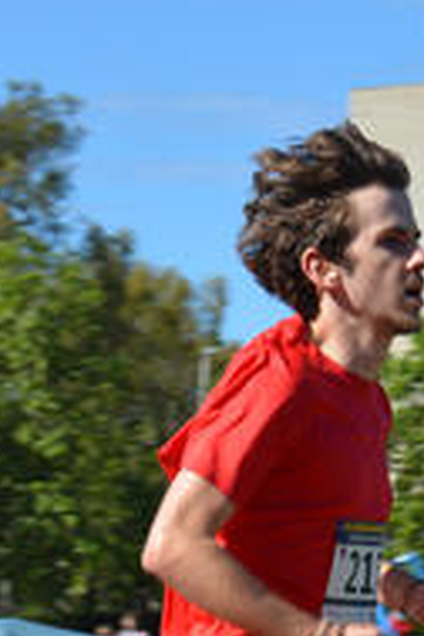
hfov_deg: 5.8
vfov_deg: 8.6
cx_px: 242
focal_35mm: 238
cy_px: 750
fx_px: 4204
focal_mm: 50
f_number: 8
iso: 100
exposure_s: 1/250
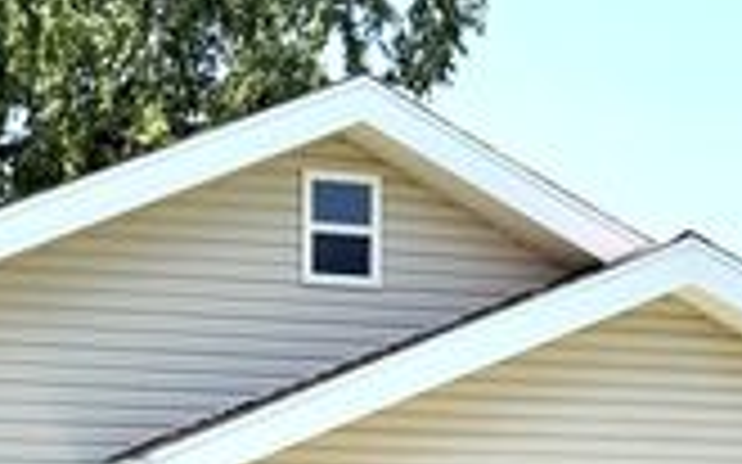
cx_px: 283
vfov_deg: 9.5
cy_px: 624
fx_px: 2729
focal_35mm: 135
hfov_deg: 15.5
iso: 80
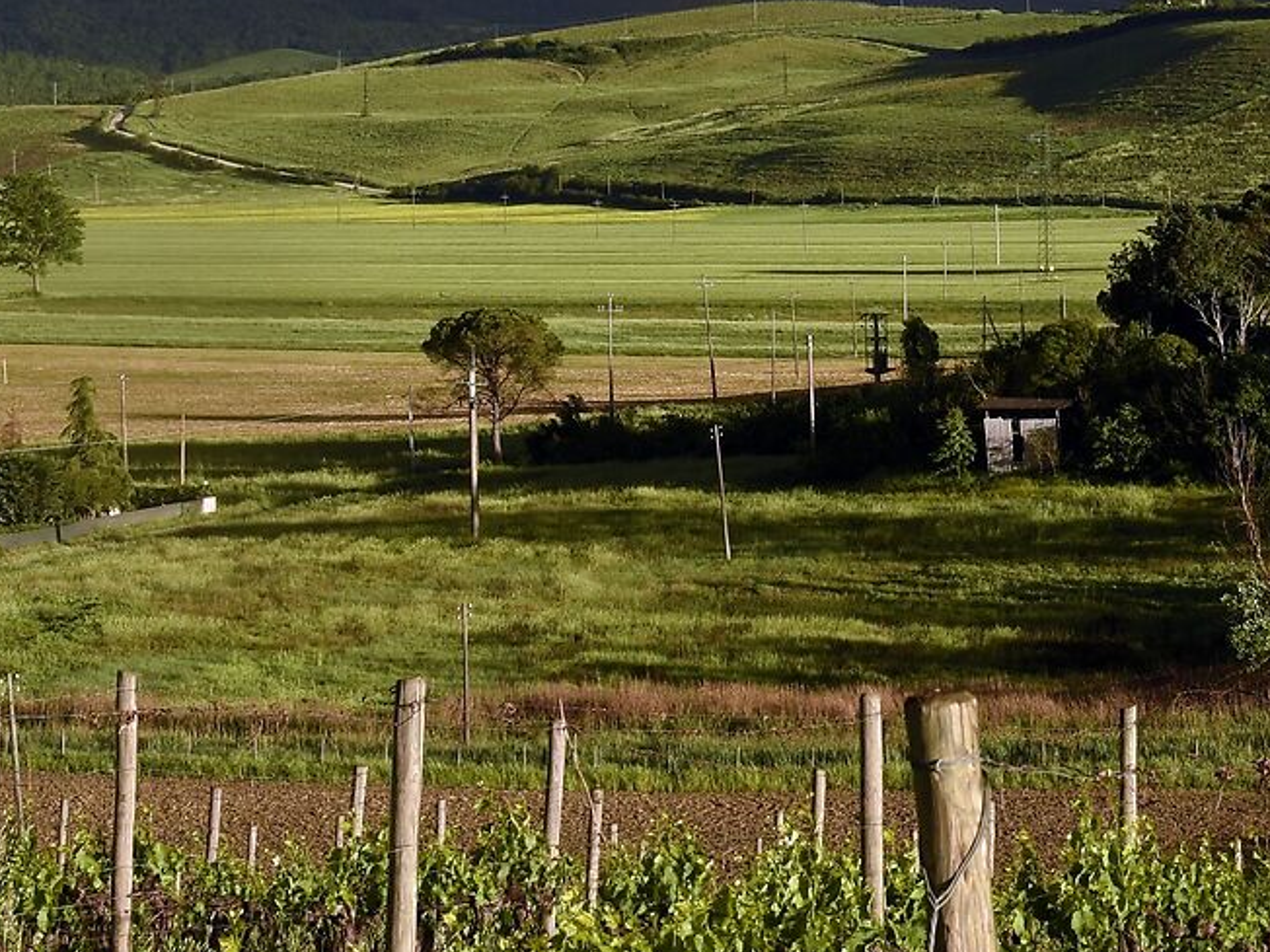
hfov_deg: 15.9
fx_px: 4549
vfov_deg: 11.8
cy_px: -111
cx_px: 756
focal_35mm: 124
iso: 200
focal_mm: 35
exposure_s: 1/250
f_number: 8
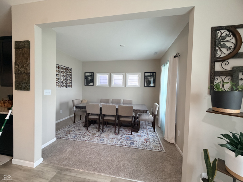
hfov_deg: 102.1
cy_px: 91
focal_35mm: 14
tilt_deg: -2.6
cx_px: 122
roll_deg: -1.7
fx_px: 98
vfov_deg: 85.7
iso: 320
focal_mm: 2.22
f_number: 2.2
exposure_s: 1/120
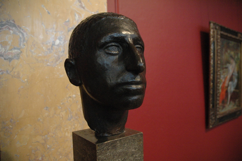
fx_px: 181
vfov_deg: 47.9
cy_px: 80
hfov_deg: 67.4
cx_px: 121
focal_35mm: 27
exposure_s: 1/30
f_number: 3.5
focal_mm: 18
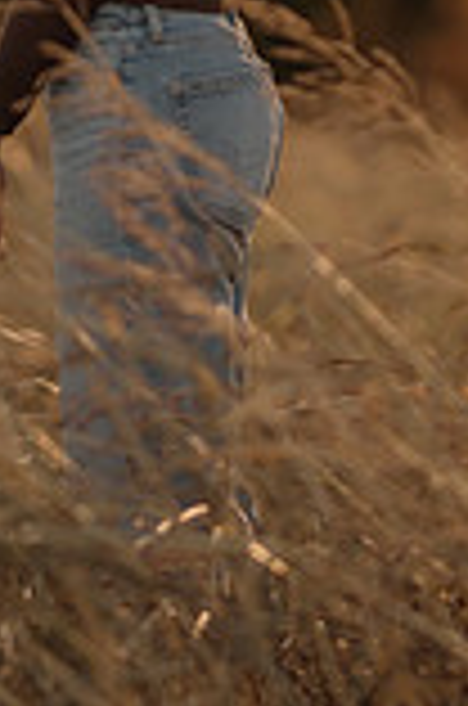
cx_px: 81
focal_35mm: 365
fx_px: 7149
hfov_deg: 3.7
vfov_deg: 5.6
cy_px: -256
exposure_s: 1/1600
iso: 200
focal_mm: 85
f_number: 1.4
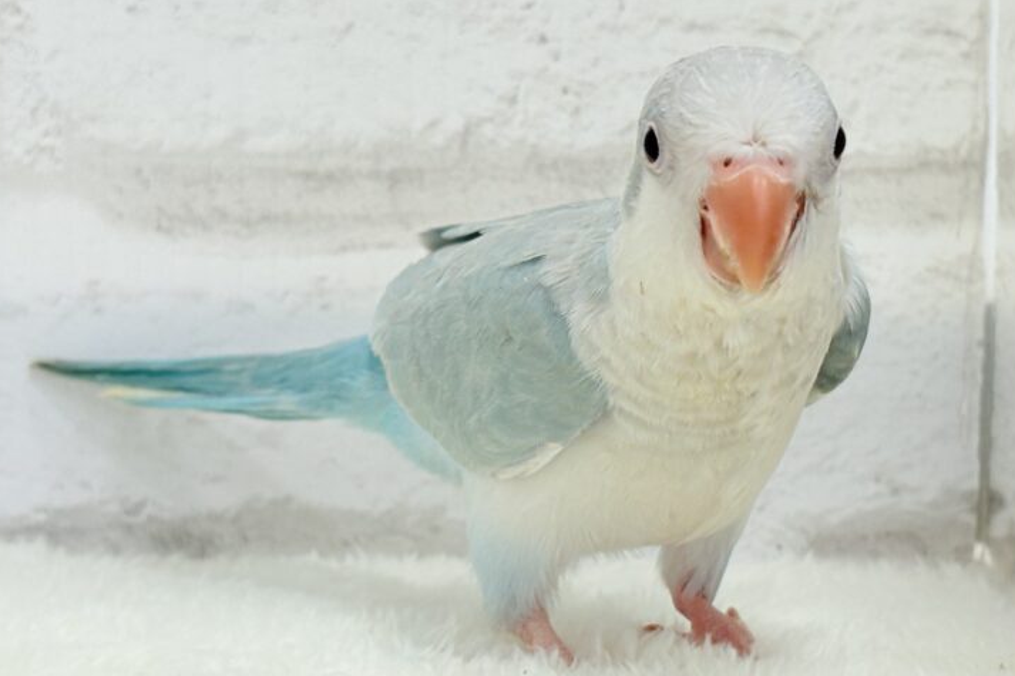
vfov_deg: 15.0
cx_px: 568
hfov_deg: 22.4
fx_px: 2565
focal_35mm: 91
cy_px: 383
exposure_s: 1/100
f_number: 1.6
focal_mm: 5.96
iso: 64
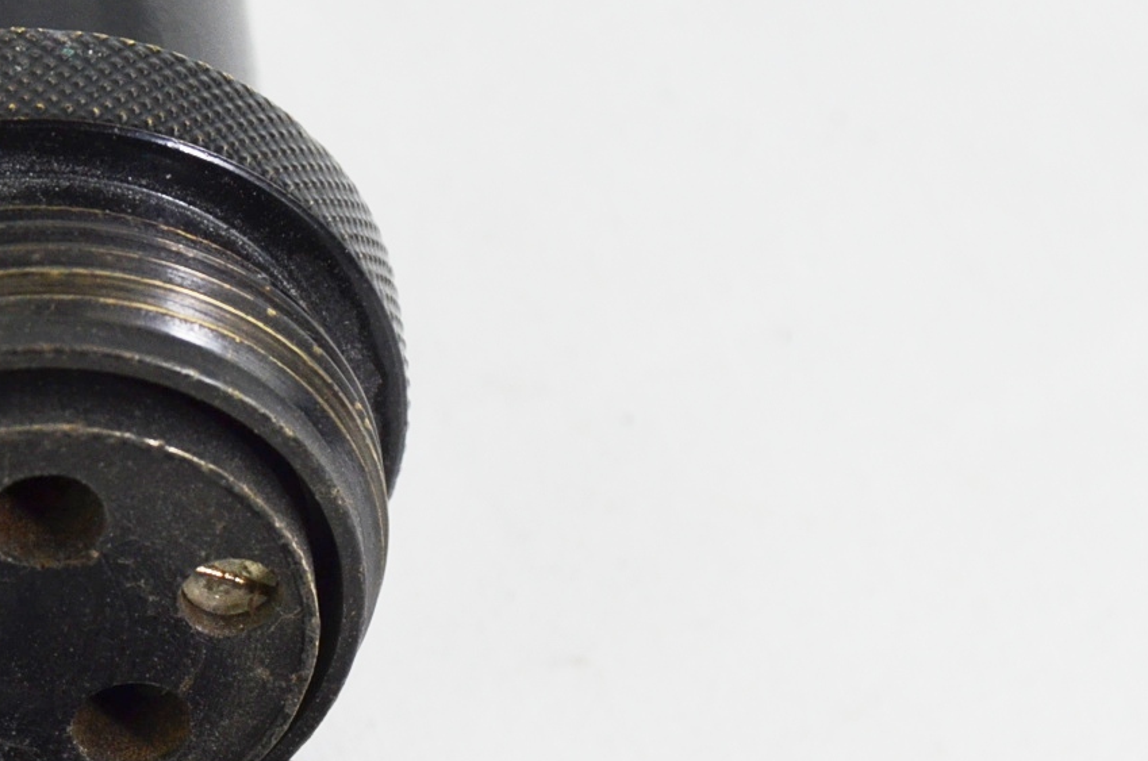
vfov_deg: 2.3
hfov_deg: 3.5
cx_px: 50
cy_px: 646
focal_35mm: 587
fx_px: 18701
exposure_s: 1/250
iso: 560
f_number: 5.6
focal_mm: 135
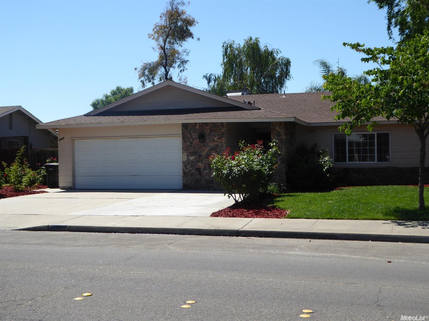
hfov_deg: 41.3
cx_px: 214
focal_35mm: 46
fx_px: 570
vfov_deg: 31.5
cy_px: 160
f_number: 3.9
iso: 80
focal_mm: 7.8
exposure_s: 1/640
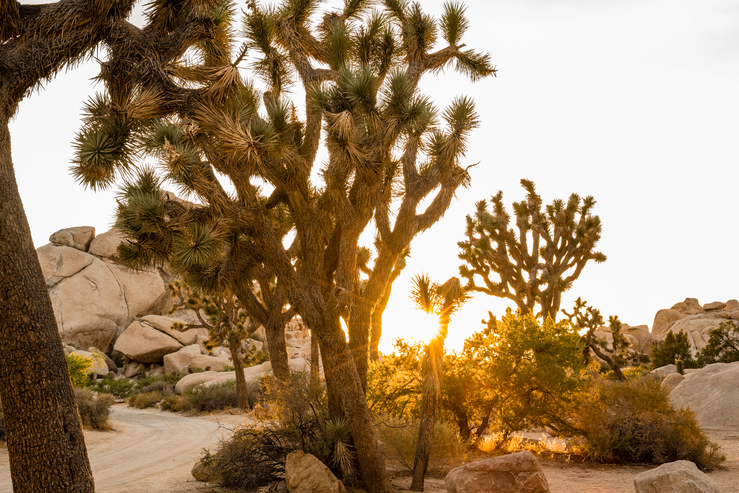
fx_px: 1149
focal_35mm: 56
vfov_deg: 24.2
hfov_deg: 35.6
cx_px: 370
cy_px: 246
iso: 800
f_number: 16
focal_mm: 56
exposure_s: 1/40
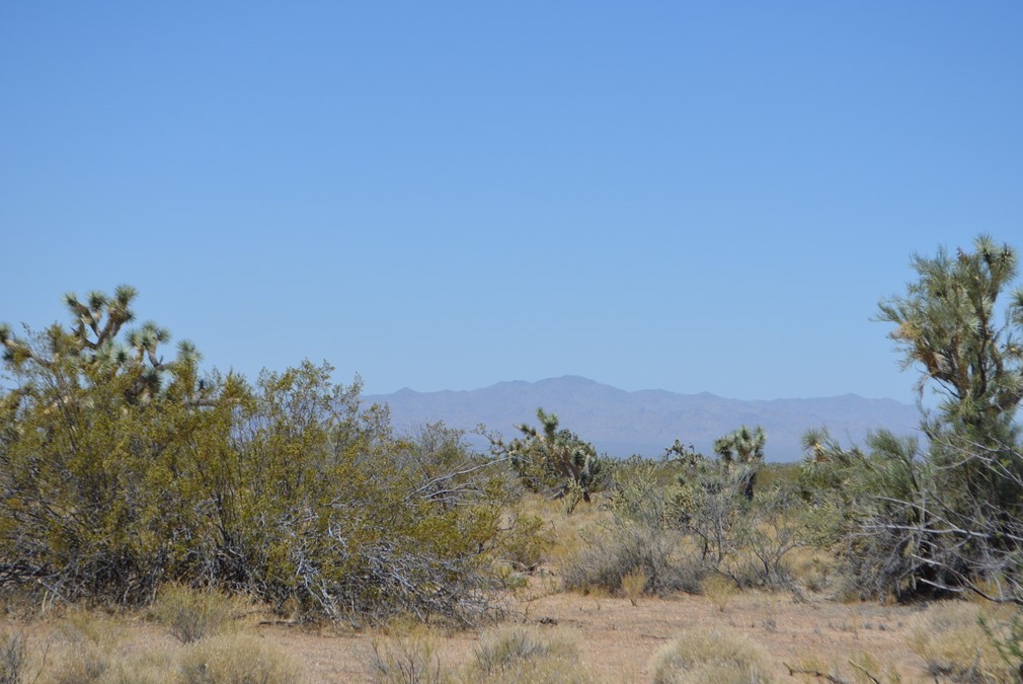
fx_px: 2518
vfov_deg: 15.5
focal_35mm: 89
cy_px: 343
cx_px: 518
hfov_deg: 23.0
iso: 400
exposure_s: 1/2000
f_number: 7.1
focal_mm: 55
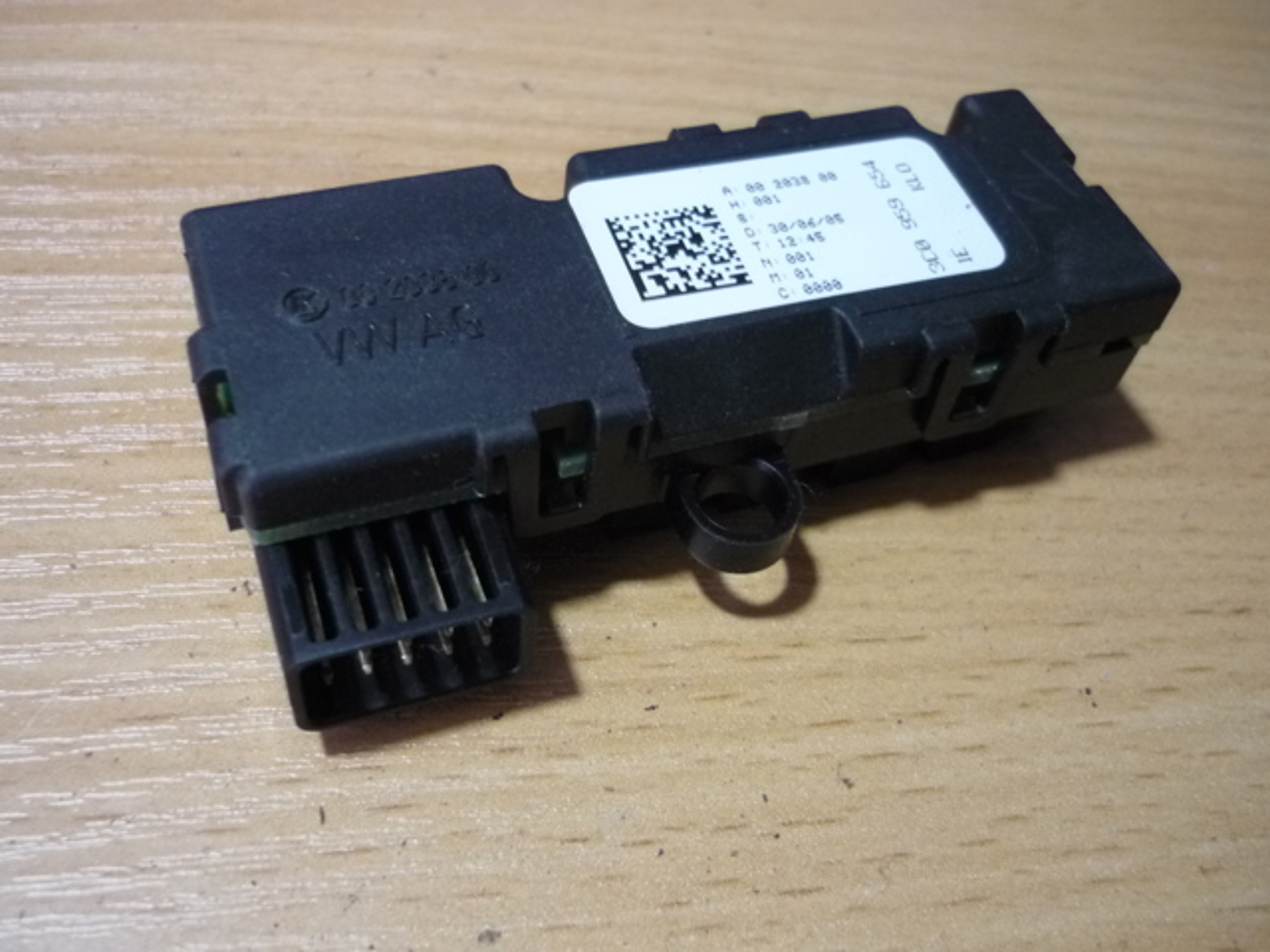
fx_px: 1211
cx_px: 635
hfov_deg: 55.4
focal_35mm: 33
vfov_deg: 42.9
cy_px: 476
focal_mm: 5.5
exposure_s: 1/30
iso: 400
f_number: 2.8
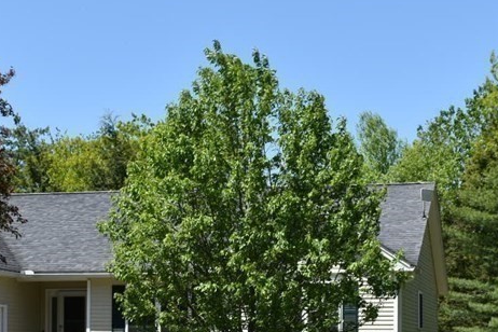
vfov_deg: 16.1
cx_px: 251
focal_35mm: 83
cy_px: 338
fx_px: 1150
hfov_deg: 24.4
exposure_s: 1/250
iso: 100
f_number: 8
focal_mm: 25
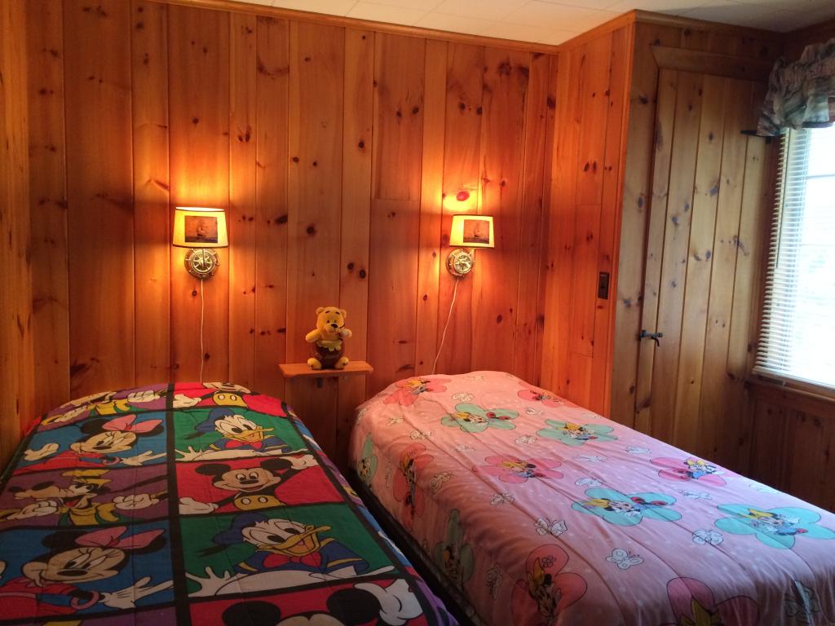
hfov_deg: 61.7
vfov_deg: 48.2
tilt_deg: -6.7
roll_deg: -1.9
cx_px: 418
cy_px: 313
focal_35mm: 29
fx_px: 700
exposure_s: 1/30
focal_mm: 4.15
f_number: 2.2
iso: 200
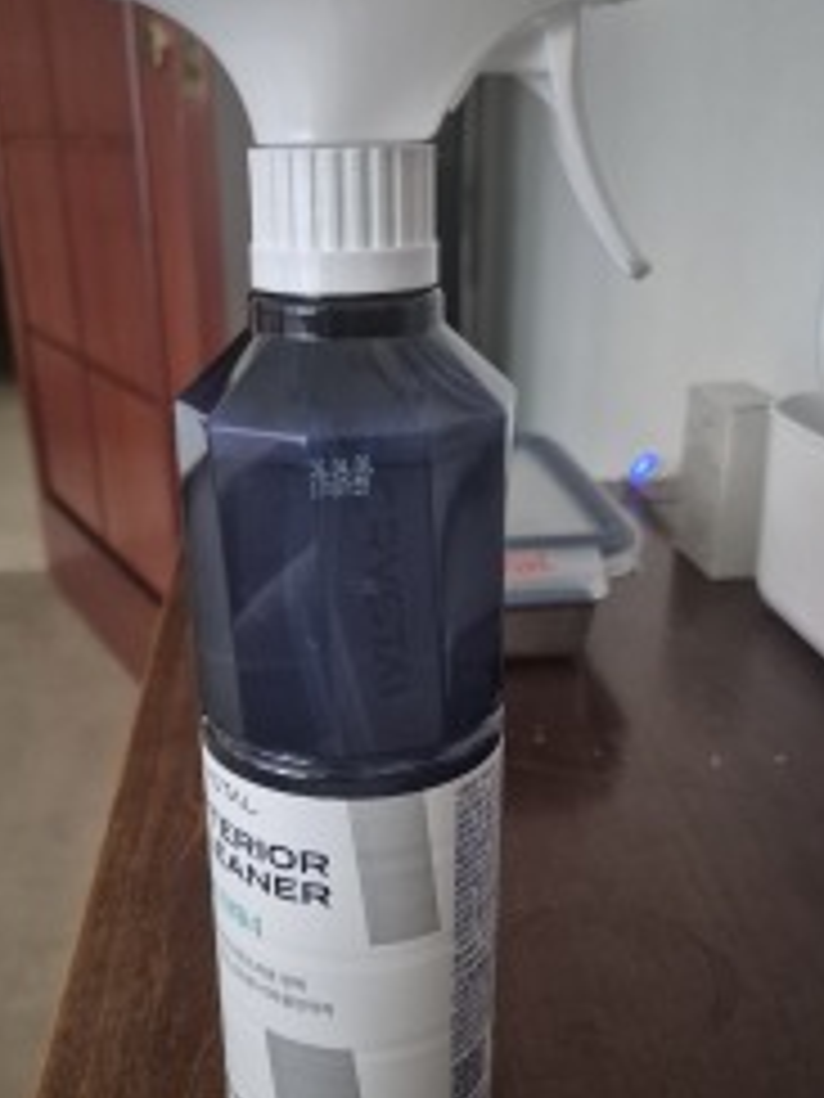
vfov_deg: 53.8
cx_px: 338
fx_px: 1079
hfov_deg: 41.6
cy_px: 626
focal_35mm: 34
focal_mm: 5.4
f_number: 1.8
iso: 1250
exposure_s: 1/30
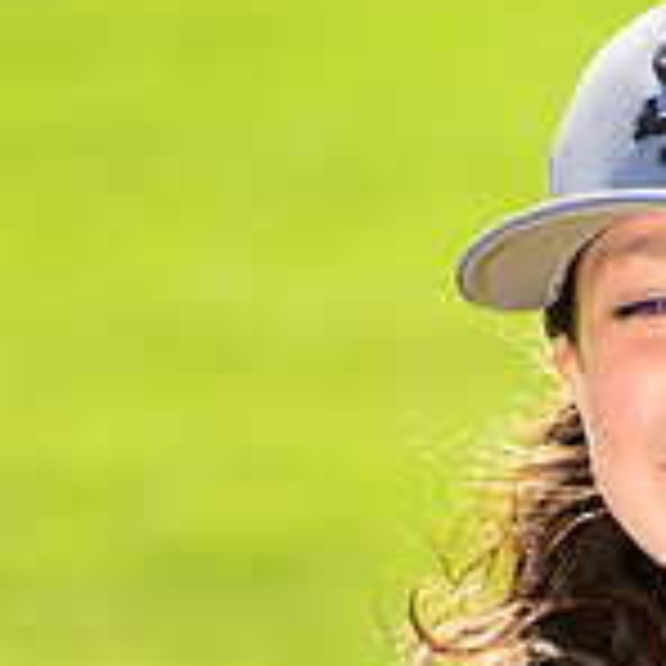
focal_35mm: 616
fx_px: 13409
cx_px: 799
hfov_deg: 2.8
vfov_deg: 2.8
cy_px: 850
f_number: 5
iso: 100
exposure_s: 1/250
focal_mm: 185
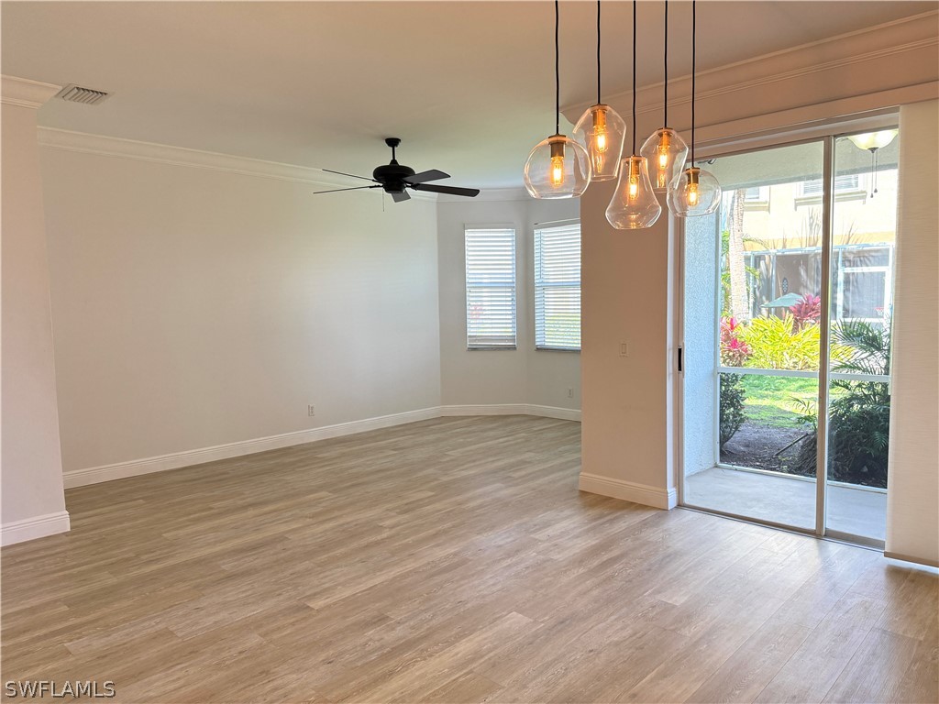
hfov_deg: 71.6
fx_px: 651
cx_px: 470
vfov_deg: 56.8
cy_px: 352
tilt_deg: -4.2
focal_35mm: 24
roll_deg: +1.5
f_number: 1.78
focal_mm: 6.76
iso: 200
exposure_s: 1/143
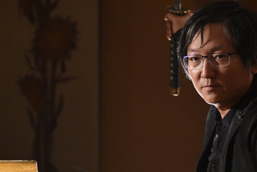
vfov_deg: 6.0
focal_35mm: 231
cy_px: 54
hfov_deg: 8.9
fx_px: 1650
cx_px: 201
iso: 2500
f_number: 2.8
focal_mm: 92
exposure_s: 1/125
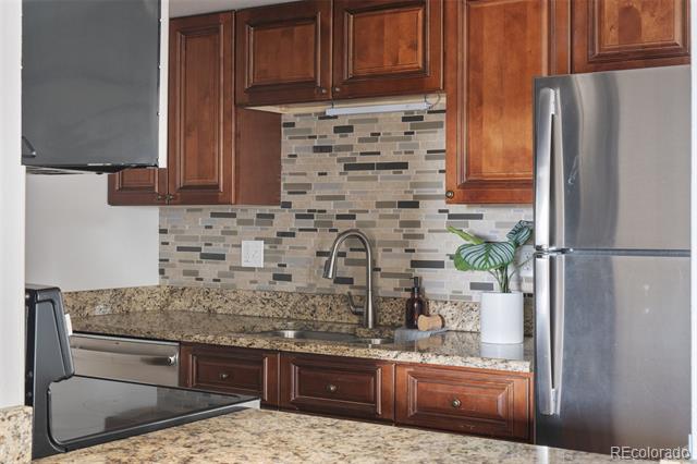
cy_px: 232
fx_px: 1006
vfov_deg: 26.0
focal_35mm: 52
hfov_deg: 38.2
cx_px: 348
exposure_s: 8
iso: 250
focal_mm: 35
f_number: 8
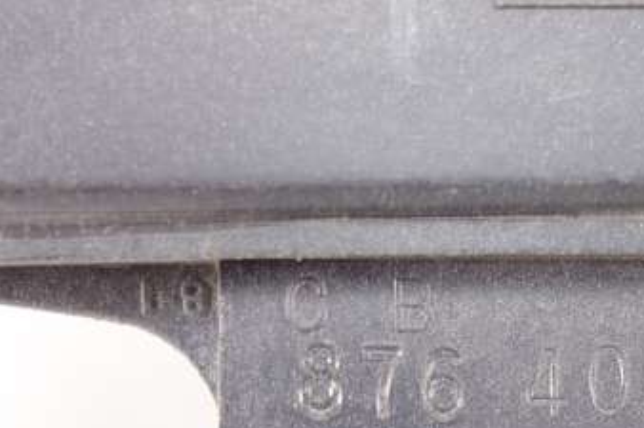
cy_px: 305
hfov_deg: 29.2
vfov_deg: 19.9
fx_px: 1216
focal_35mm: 68
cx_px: 492
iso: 125
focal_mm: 10.4
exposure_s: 1/5
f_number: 4.5
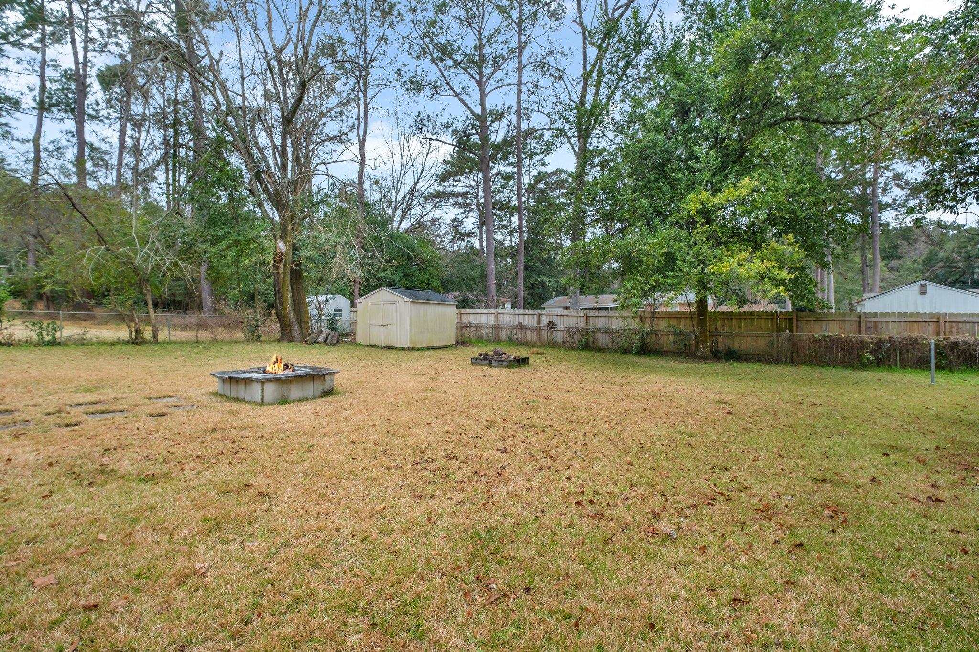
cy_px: 326
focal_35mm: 15
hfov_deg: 100.4
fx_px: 408
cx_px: 490
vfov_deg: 77.3
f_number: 8
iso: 250
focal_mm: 10
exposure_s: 1/80
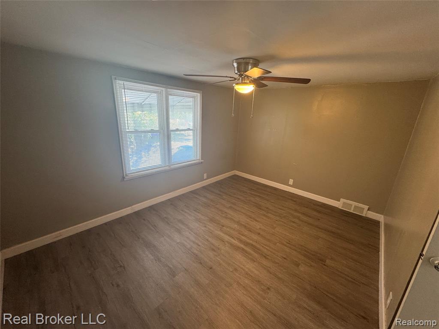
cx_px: 220
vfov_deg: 85.7
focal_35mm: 14
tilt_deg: -16.3
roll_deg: -2.9
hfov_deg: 102.1
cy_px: 164
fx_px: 178
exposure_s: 1/60
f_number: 2.2
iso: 160
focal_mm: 2.22
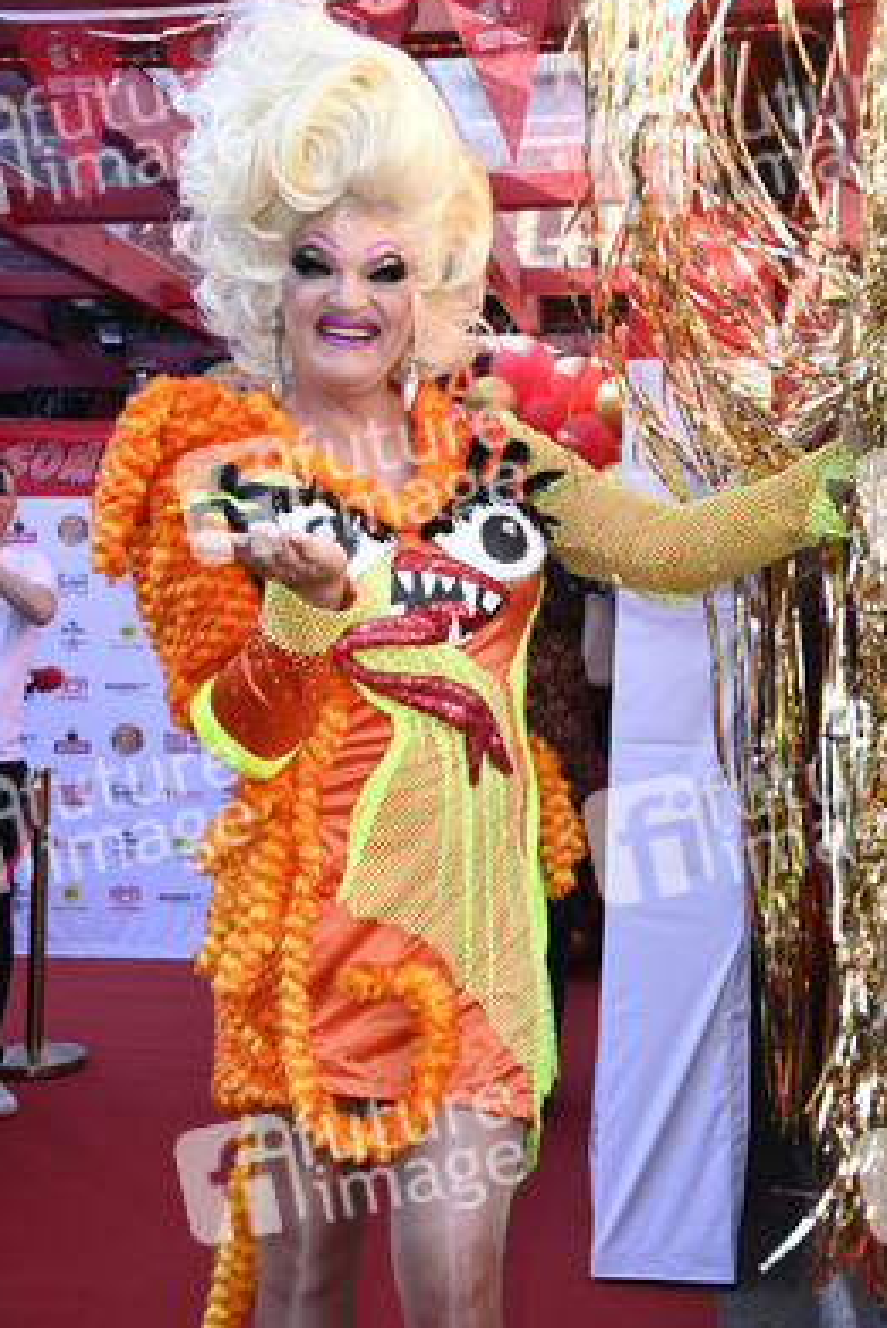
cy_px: 656
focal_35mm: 45
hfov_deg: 29.9
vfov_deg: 43.6
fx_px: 1662
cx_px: 449
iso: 640
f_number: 5.6
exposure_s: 1/250
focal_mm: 44
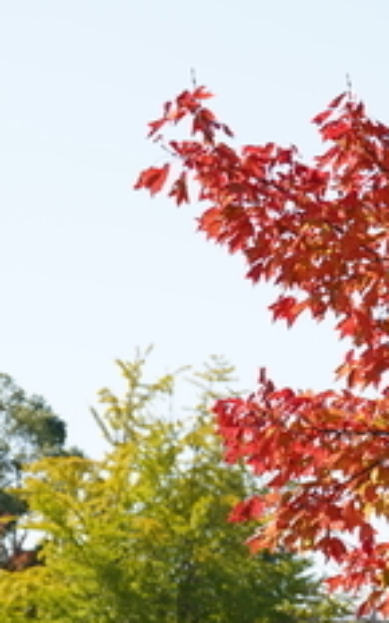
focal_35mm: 158
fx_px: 2680
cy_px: 363
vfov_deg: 13.2
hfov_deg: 8.1
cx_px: 665
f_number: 8
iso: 100
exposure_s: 1/160
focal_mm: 60
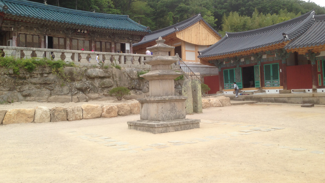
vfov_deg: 32.8
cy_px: 79
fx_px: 310
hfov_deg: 55.3
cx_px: 162
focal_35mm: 36
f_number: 2.4
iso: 50
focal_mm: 4.12
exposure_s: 1/786
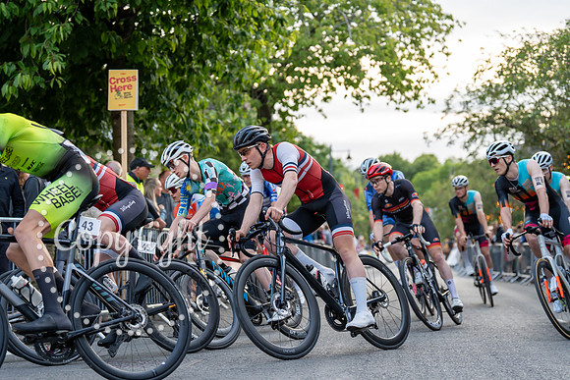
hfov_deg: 28.8
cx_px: 285
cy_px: 190
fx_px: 1109
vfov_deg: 19.5
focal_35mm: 70
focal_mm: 70
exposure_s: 1/800
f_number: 2.8
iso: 1000
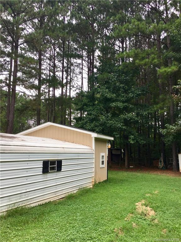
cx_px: 90
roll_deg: -0.3
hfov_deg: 48.2
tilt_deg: +12.0
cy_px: 121
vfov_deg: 61.7
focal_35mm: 29
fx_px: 202
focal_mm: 4.15
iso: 25
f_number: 2.2
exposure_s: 1/223
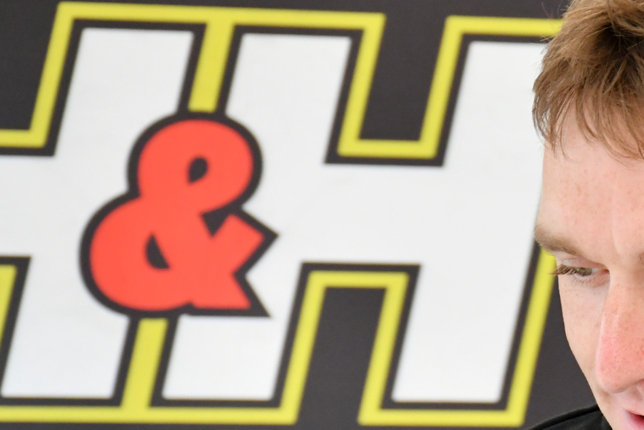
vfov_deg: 5.8
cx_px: 643
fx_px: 4241
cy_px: 339
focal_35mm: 237
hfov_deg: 8.6
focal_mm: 75
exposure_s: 1/500
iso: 1600
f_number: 6.3
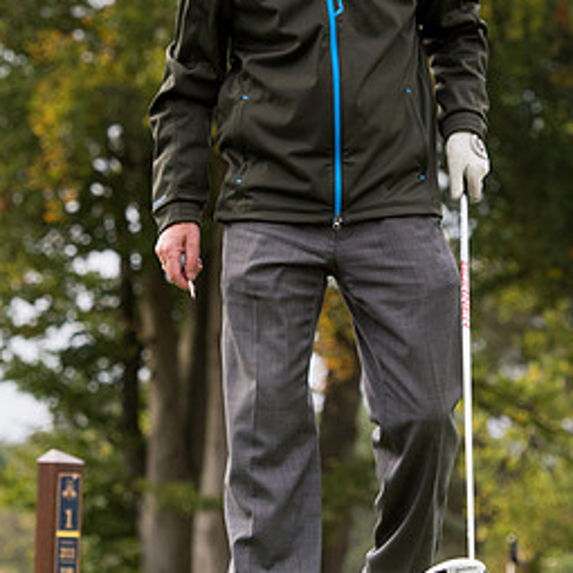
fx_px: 5525
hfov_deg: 5.9
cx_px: 252
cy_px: 101
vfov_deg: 5.9
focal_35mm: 295
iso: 640
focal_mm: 112
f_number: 5
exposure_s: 1/1600
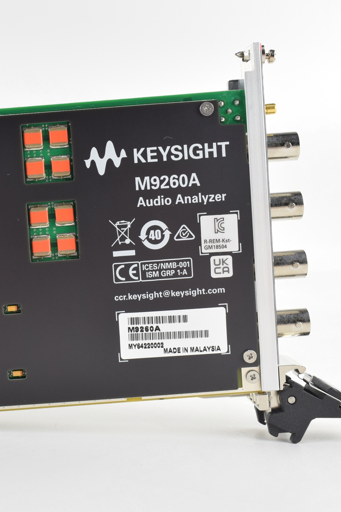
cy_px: 258
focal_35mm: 55
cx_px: 45
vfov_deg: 36.2
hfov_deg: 24.1
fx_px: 781
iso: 400
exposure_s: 1/30
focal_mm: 24
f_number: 10
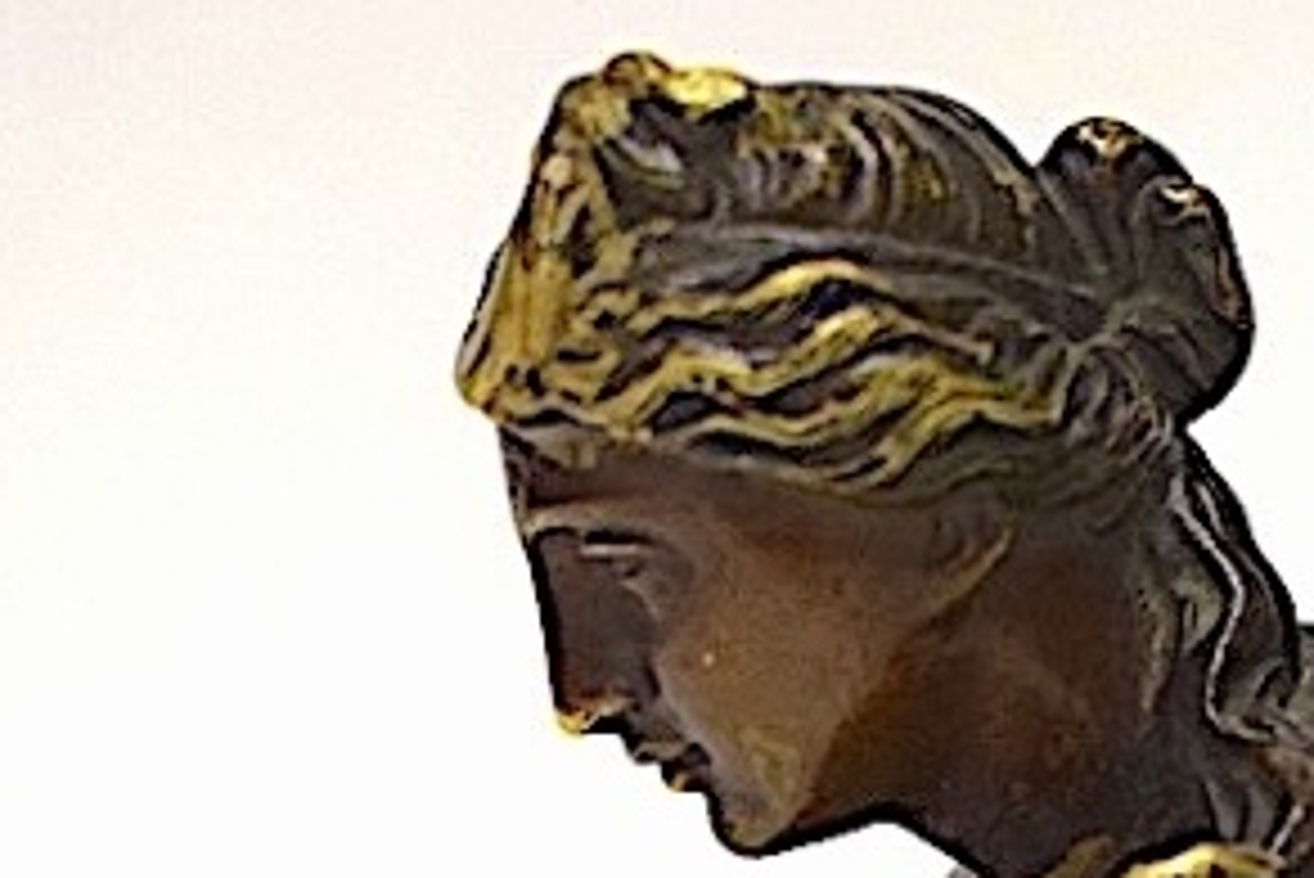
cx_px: 1138
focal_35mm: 185
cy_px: 1650
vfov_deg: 7.2
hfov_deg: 11.1
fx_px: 6756
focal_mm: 30
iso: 800
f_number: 5
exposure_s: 1/125
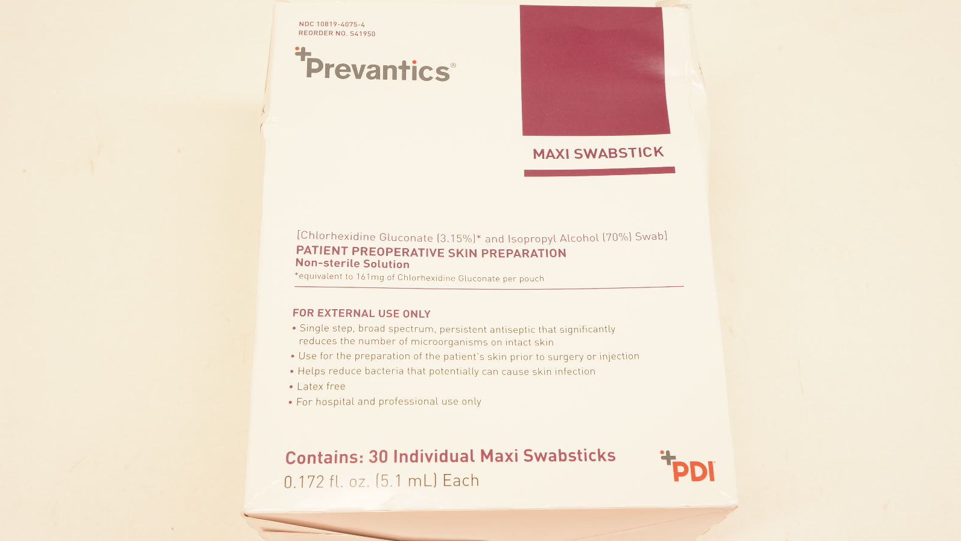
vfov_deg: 29.0
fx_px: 1045
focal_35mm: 41
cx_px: 481
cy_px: 273
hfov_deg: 49.4
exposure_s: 1/60
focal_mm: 26
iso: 400
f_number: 6.3
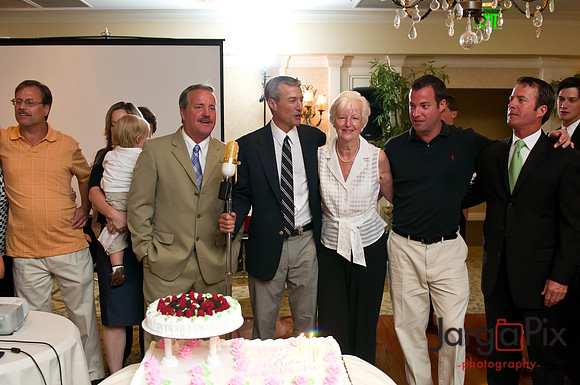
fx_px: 579
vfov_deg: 36.8
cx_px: 290
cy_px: 192
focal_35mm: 36
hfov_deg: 53.2
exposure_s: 1/160
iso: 1250
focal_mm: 24
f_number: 3.2
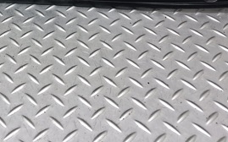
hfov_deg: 29.4
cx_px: 41
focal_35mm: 68
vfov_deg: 17.8
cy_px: -48
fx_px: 422
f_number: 1.8
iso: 125
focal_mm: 4
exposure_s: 1/50
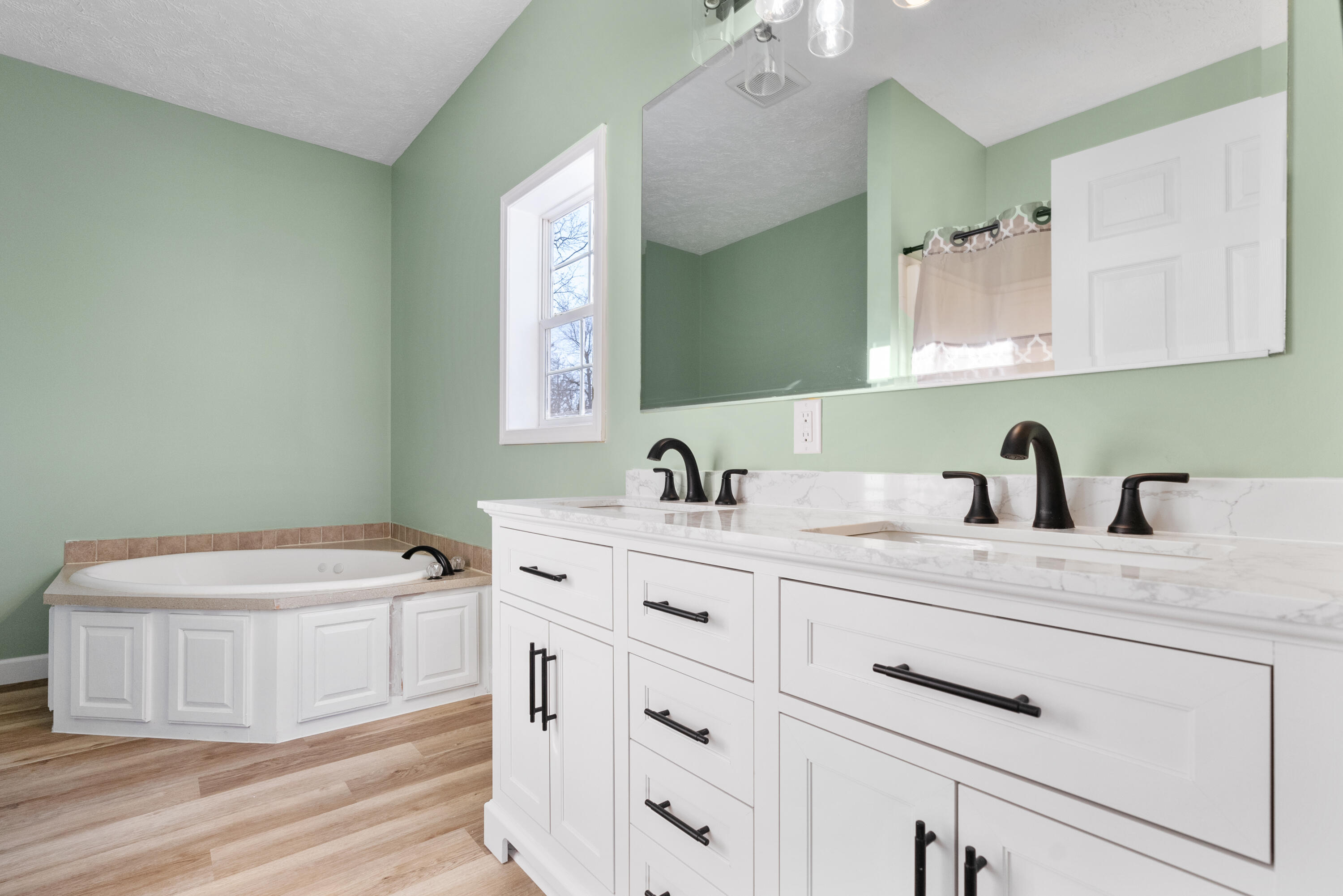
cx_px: 672
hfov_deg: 96.7
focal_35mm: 16
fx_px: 597
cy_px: 448
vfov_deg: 73.8
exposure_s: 1/40
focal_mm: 16
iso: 500
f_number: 7.1
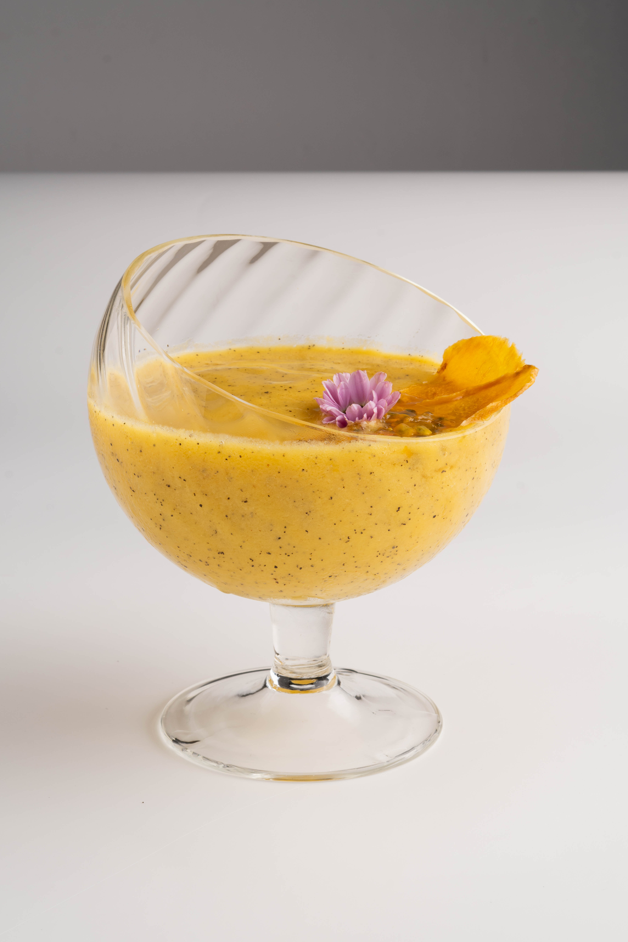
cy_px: 471
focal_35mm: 75
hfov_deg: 18.2
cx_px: 314
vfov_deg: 27.0
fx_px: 1962
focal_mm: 50
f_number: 14
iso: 100
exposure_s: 1/100
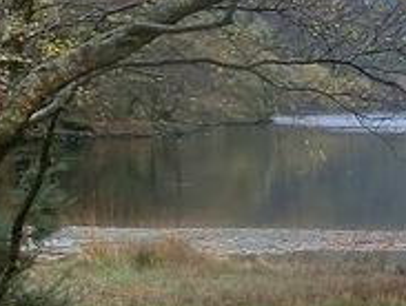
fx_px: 1692
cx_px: 770
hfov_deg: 12.3
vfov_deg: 10.3
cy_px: 38
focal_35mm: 144
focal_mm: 5.86
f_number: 3.7
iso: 125
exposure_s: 1/100
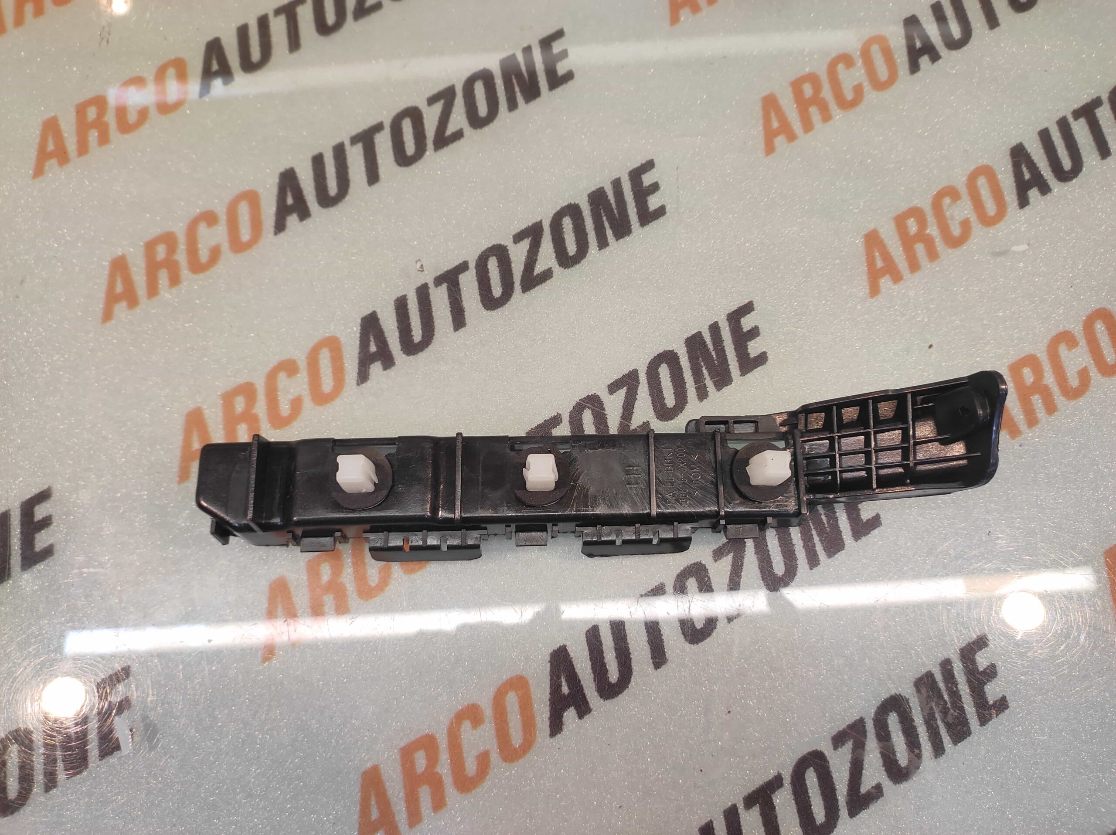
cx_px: 558
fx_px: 548
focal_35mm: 17
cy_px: 418
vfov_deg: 74.7
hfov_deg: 91.1
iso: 124
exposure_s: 1/33
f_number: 1.79
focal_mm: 4.74
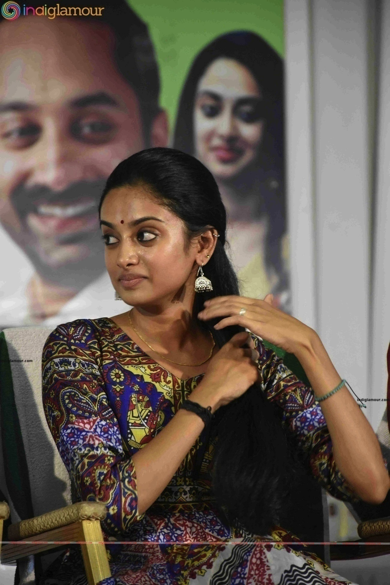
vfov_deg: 9.8
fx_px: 3412
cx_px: 195
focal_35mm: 210
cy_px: 292
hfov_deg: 6.5
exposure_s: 1/100
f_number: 5.6
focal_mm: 140
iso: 2500
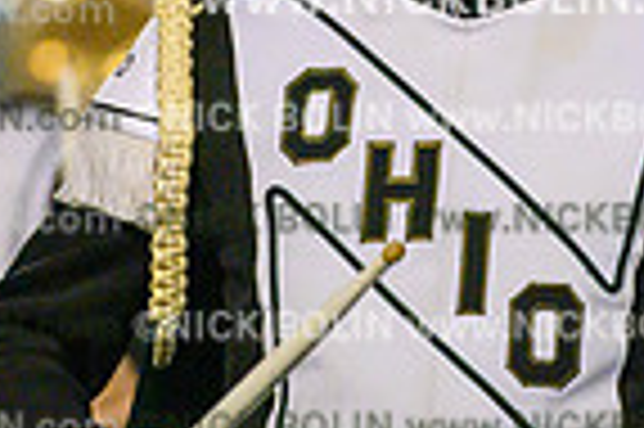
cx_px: 477
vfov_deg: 1.7
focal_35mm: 811
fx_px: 14491
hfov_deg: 2.5
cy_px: -196
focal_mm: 200
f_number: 4
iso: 10000
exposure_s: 1/1600
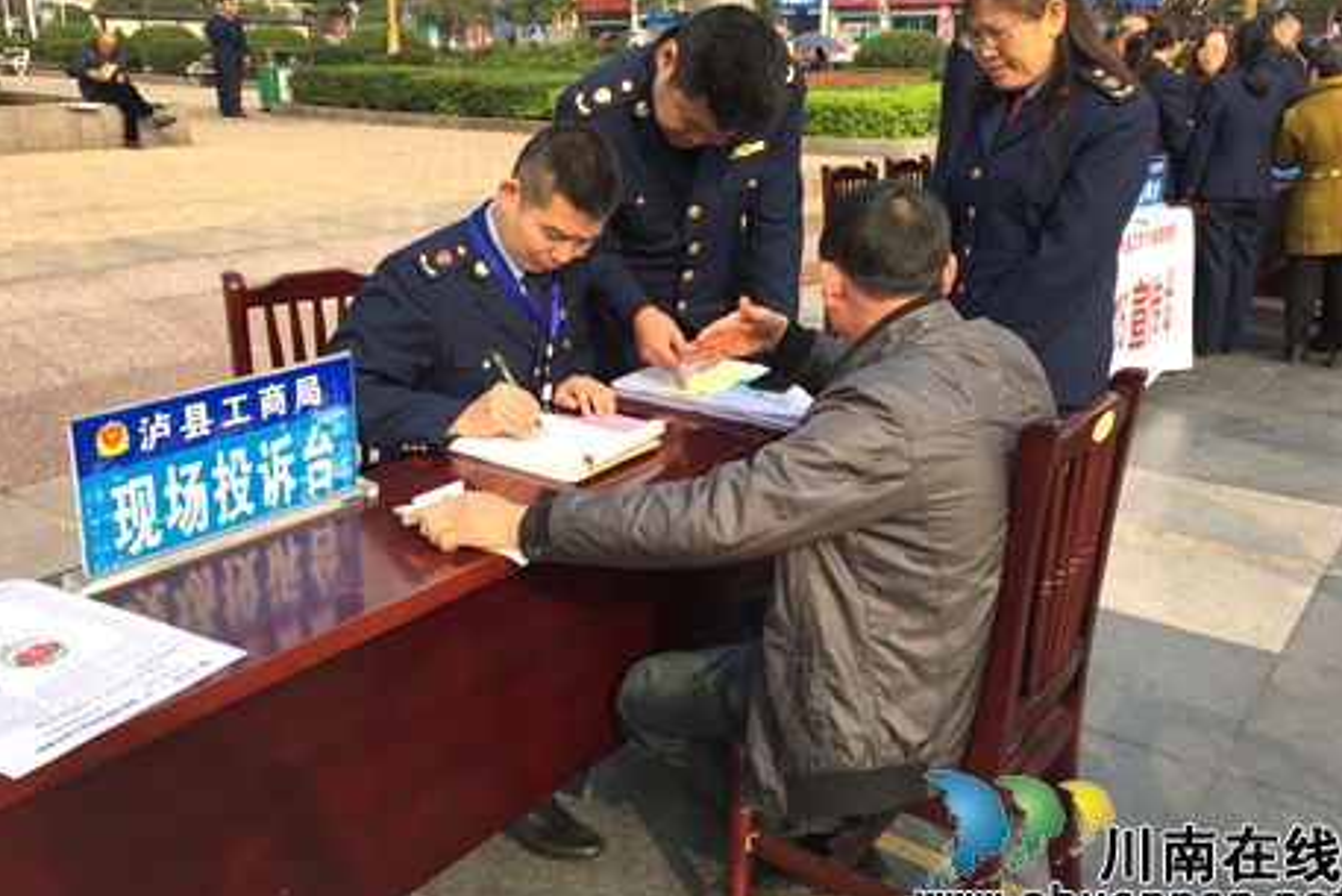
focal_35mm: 33
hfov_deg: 57.2
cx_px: 675
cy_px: 401
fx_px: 1230
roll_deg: -1.0
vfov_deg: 39.9
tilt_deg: -15.3
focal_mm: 4.15
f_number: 2.2
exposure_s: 1/791
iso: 32
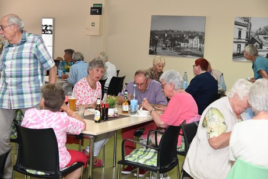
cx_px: 134
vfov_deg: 21.9
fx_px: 462
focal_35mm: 62
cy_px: 90
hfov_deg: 32.4
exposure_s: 1/60
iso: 900
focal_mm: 62
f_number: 6
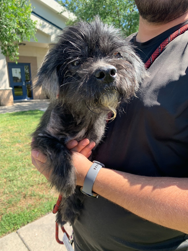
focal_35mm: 26
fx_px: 188
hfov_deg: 53.1
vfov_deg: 67.3
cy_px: 126
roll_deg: +2.2
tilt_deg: -13.5
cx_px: 94
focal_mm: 4.25
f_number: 1.8
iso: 25
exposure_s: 1/465
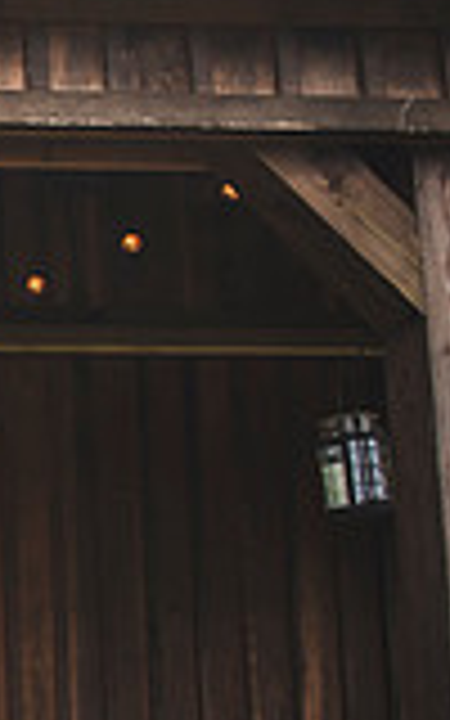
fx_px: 1786
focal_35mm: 91
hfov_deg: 11.1
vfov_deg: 22.6
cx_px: -761
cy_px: 546
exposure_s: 1/320
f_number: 2.8
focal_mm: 24
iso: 100
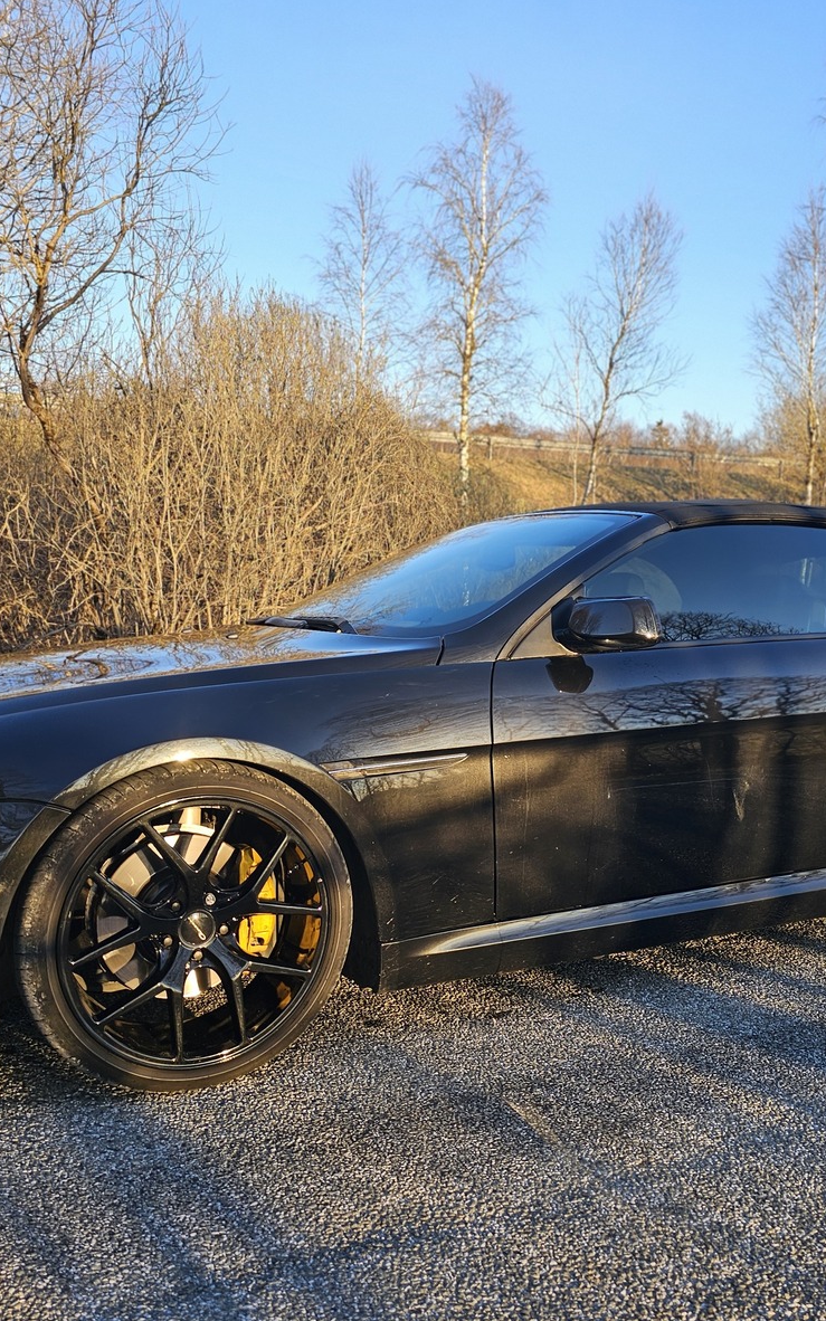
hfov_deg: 38.2
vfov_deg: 58.1
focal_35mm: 33
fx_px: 1188
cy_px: 668
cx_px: 490
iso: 10
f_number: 1.7
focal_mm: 6.3
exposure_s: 1/120
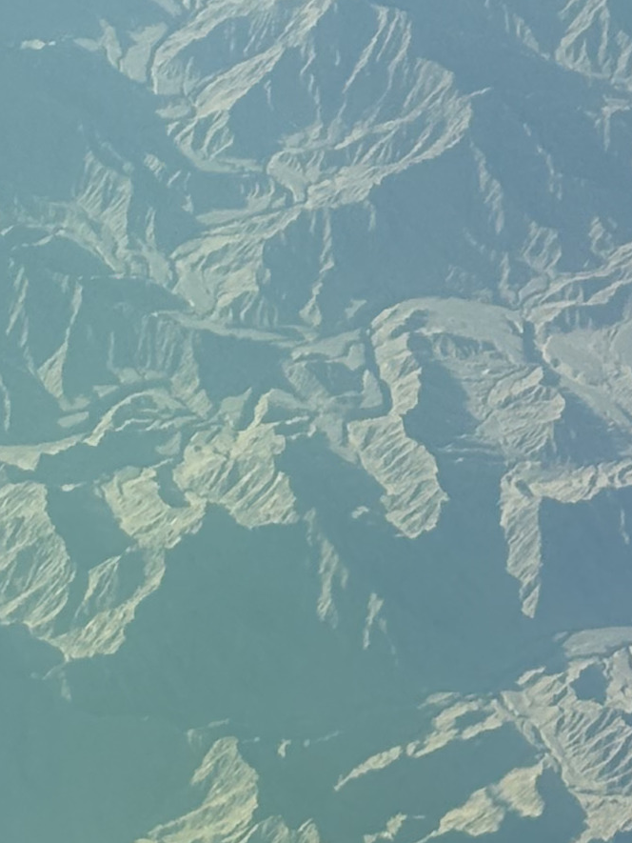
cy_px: 181
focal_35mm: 235
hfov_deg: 6.3
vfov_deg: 8.4
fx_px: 5719
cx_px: 452
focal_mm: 5.96
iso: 50
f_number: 1.6
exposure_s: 1/724
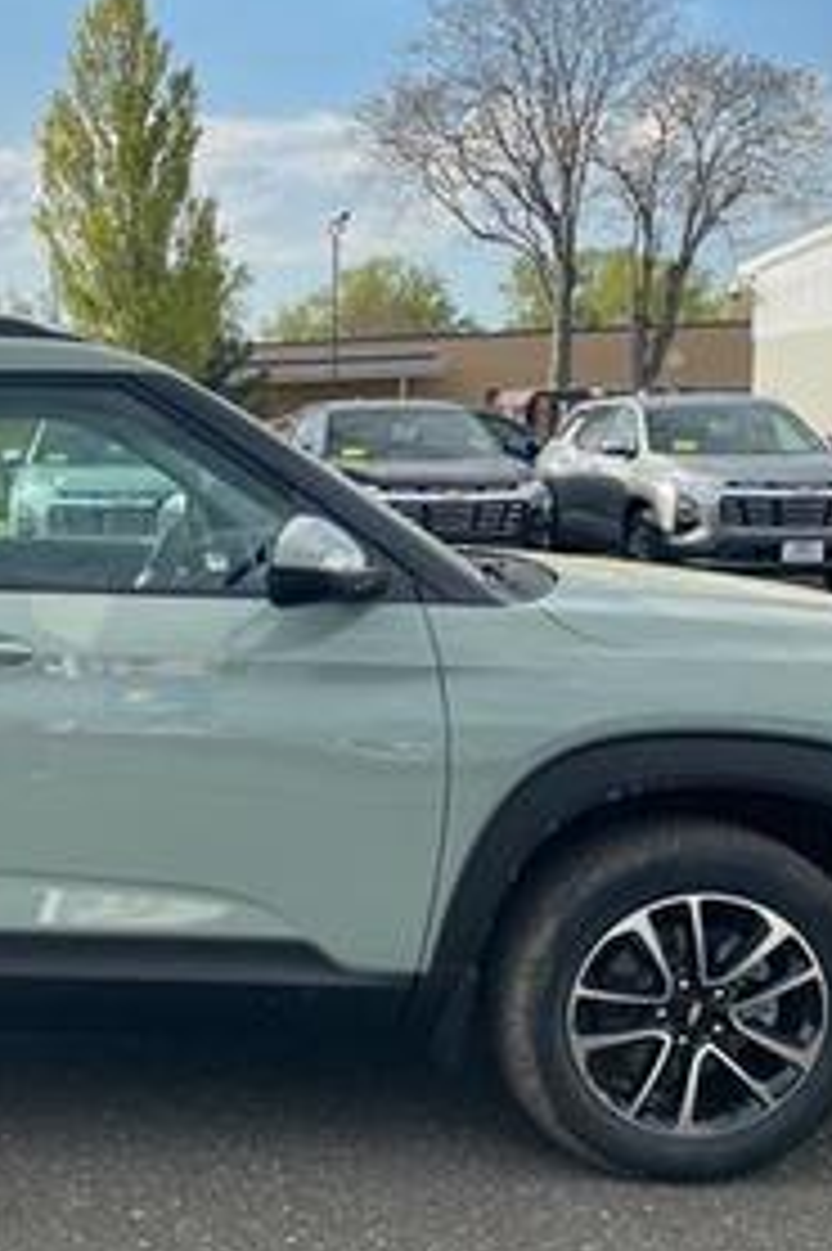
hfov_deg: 25.7
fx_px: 1701
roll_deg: +1.6
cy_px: 760
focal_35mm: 49
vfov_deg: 40.2
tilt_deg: -11.2
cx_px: -58
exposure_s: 1/774
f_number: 1.6
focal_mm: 4.2
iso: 32
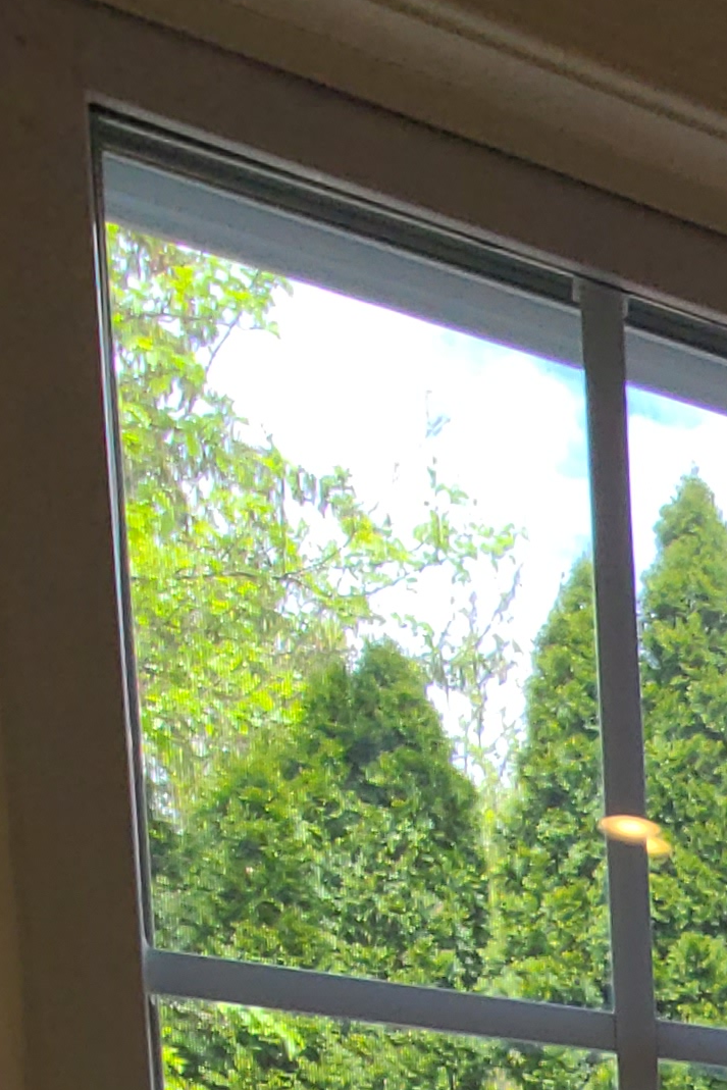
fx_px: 1544
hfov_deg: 18.4
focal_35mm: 51
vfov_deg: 25.6
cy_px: 1738
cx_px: 1419
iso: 50
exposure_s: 1/209
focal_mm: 2.2
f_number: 2.2
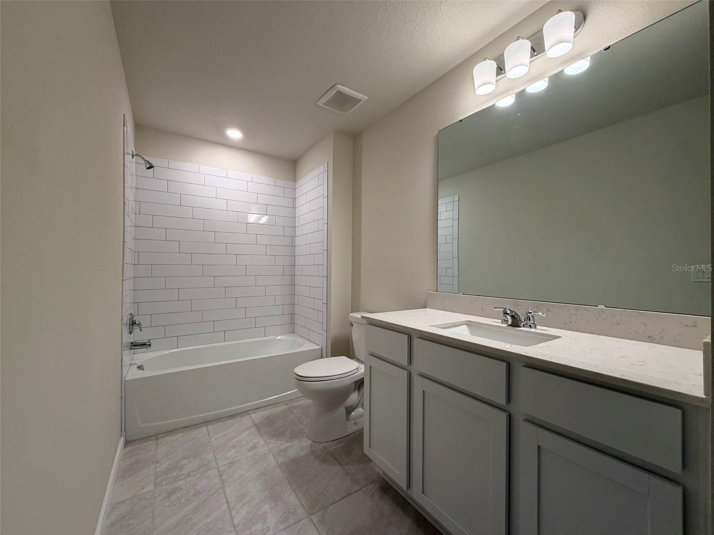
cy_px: 268
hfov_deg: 102.1
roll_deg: -0.2
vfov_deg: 85.7
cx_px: 357
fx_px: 289
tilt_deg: +0.7
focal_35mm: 14
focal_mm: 2.22
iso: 160
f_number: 2.2
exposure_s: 1/120
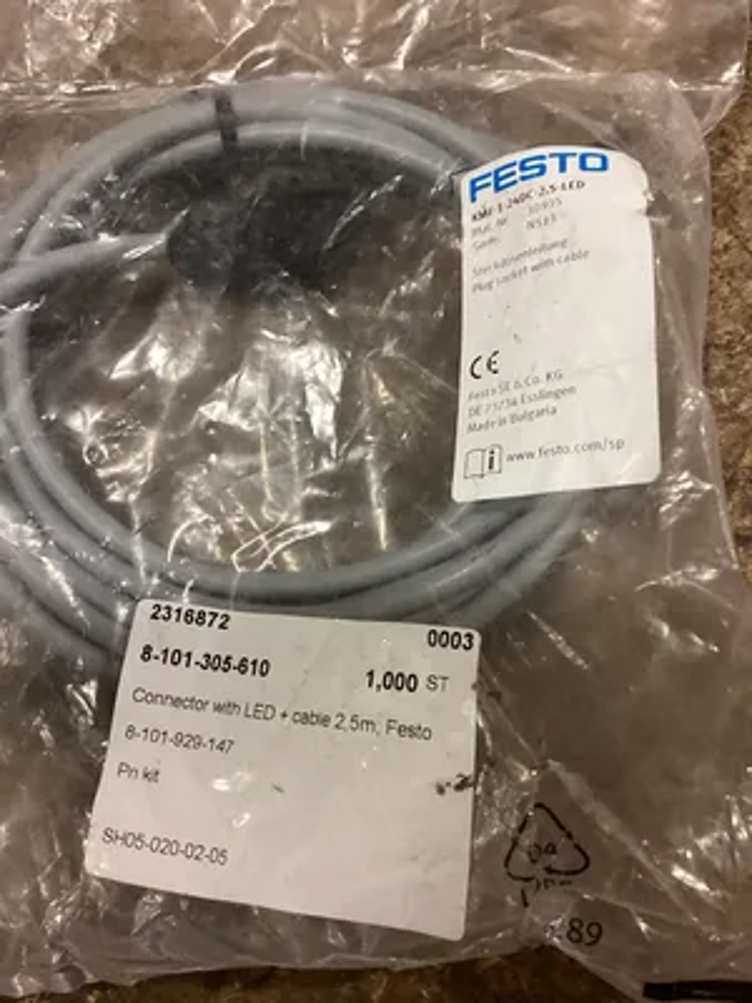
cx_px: 376
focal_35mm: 31
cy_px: 502
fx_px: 898
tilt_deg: -76.0
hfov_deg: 45.4
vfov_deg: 58.4
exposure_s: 1/40
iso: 320
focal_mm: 3.3
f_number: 2.4
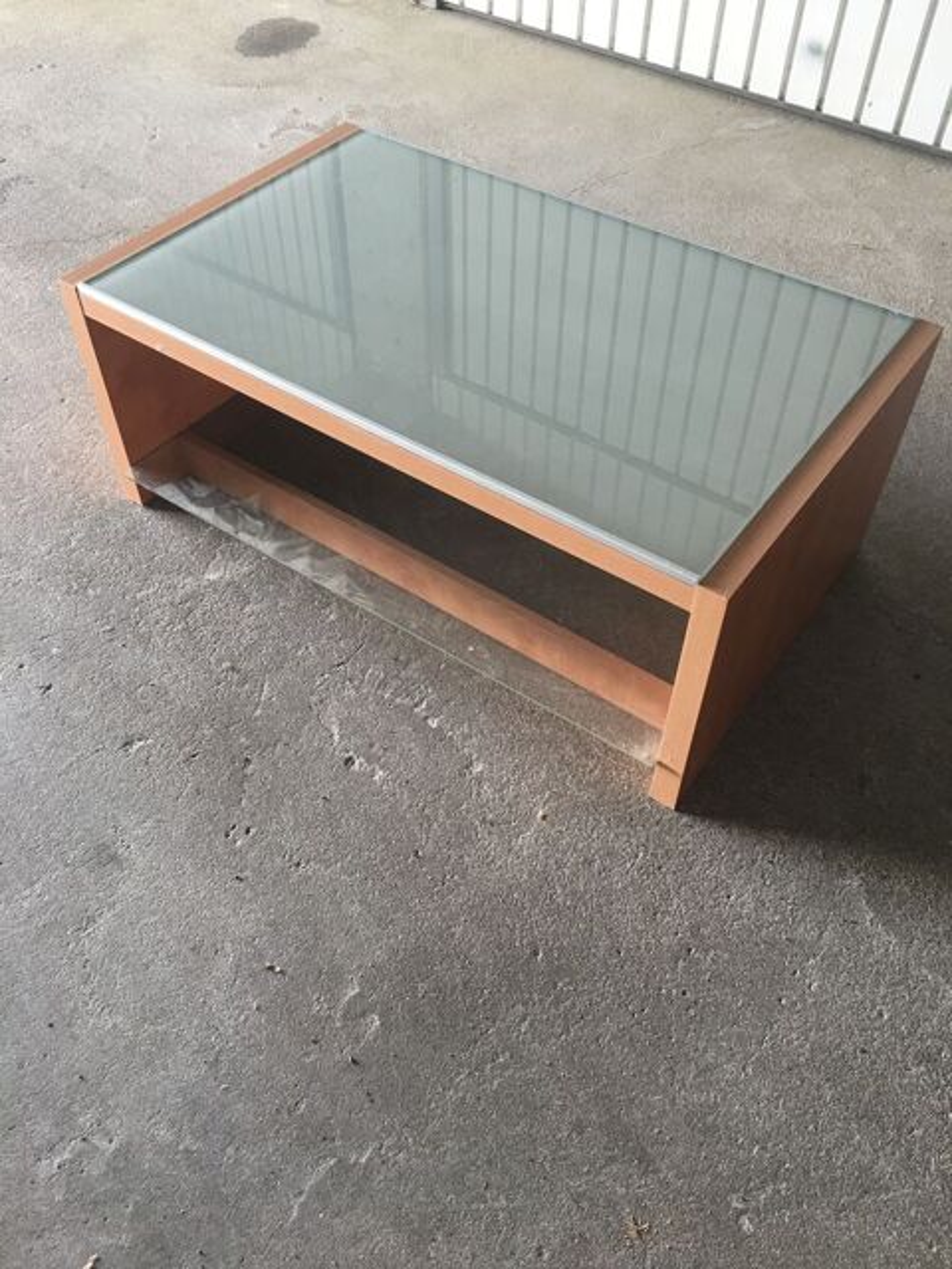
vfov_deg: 61.7
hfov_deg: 48.2
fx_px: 1063
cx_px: 476
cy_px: 634
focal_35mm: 29
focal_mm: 4.15
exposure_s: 1/33
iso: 50
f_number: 2.2
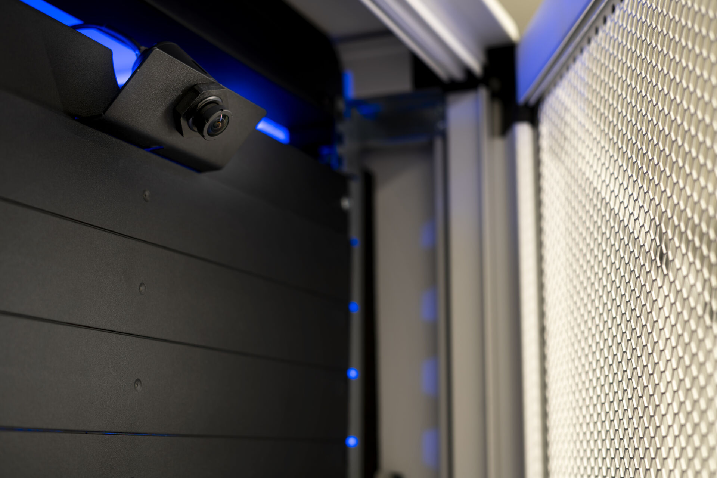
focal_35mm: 50
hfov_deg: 39.6
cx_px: 358
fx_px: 996
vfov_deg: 27.0
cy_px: 239
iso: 160
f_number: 4
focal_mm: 50
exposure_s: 1/13
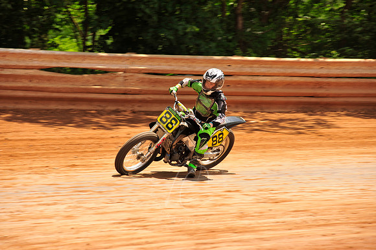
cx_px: 188
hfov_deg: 10.3
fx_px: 2088
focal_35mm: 200
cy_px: 125
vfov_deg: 6.9
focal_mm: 200
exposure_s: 1/400
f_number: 8
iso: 250
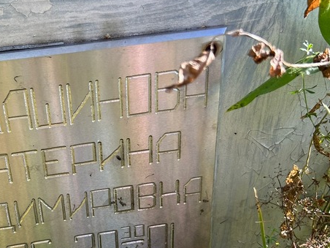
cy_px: 179
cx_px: 73
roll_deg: +0.5
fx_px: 439
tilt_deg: -29.4
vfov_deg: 31.1
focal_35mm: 46
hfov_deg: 39.8
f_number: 1.5
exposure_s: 1/482
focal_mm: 5.7
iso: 50
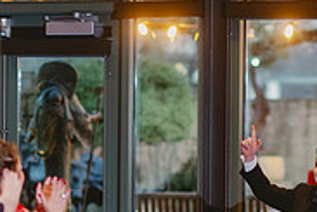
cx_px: 294
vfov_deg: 5.1
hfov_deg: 7.6
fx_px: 2377
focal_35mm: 270
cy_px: 231
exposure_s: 1/125
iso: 1600
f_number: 2
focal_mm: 85
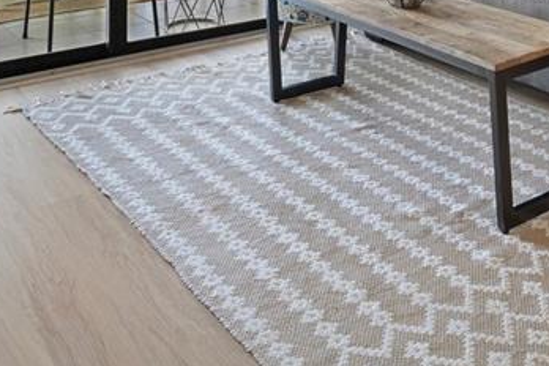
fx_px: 762
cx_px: 331
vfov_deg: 22.6
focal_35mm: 50
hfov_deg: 39.4
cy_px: -166
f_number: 8
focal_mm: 17
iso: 320
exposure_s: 1/1.25
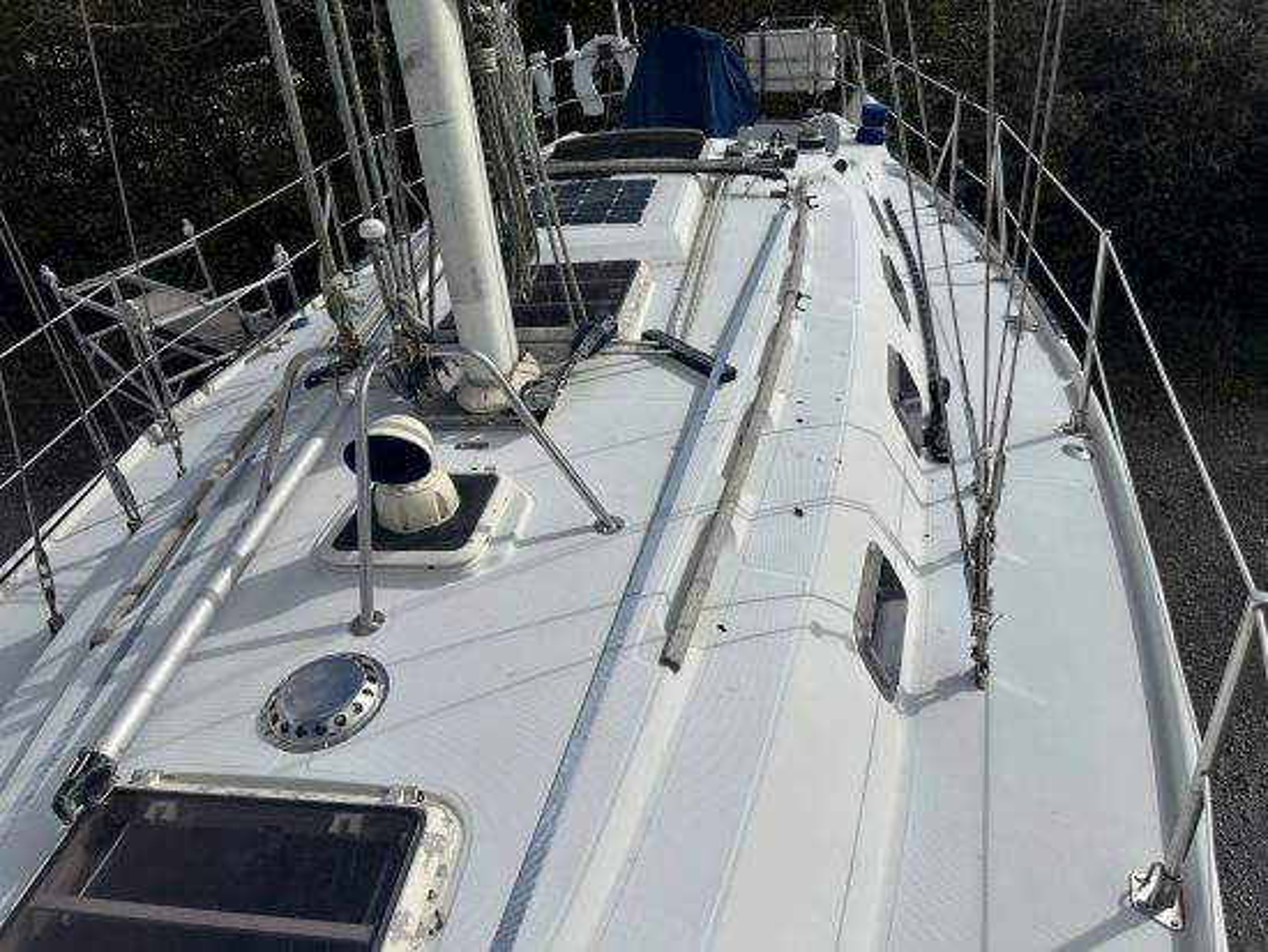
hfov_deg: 71.6
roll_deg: +8.0
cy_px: 476
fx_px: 880
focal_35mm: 24
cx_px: 634
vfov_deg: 56.9
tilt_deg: -33.7
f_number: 1.78
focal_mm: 6.86
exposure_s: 1/12048
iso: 80
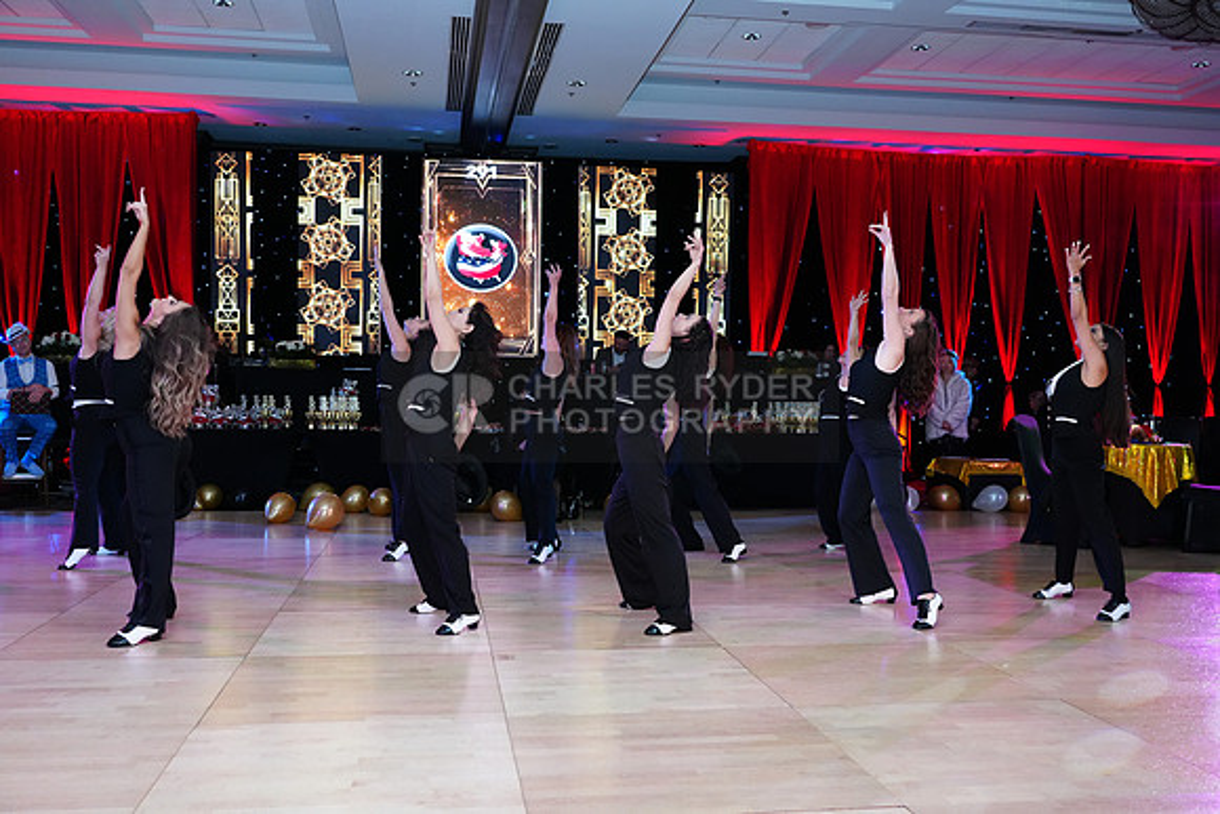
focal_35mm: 33
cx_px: 610
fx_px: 1119
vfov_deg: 40.0
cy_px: 407
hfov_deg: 57.2
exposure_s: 1/250
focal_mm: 33
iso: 3200
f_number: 4.5
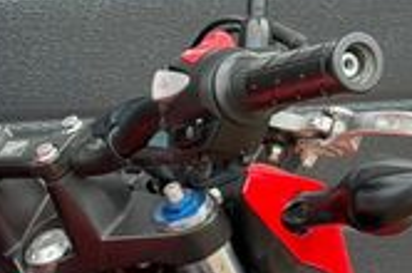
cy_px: 335
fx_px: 2205
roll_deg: +0.8
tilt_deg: -18.9
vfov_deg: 7.0
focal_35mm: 193
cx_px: -17
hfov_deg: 10.6
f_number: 1.78
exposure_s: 1/1027
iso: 80
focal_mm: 6.76
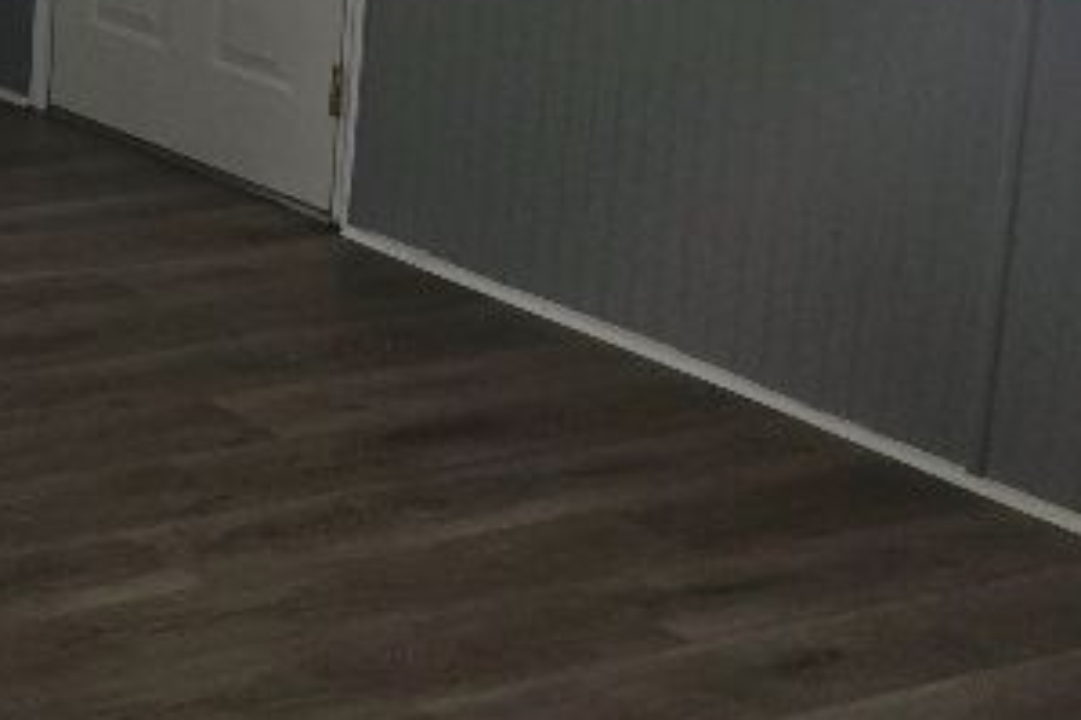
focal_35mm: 96
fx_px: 2881
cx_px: -568
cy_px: -105
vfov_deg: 13.9
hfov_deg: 18.6
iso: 10
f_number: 1.4
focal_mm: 6.5
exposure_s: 1/120
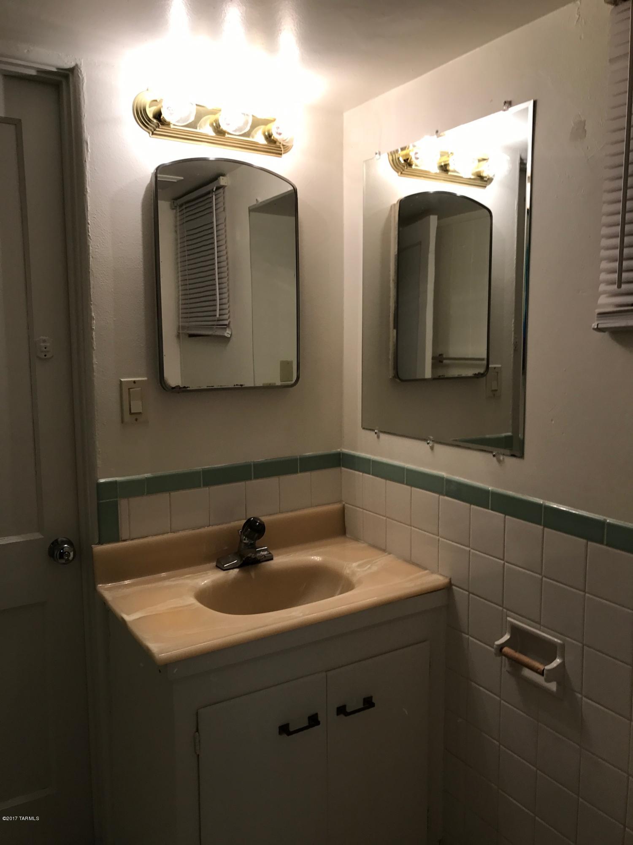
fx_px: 683
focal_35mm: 28
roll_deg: +0.1
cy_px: 422
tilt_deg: -6.7
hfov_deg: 49.7
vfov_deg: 63.4
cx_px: 316
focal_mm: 3.99
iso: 25
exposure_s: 1/60
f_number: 1.8
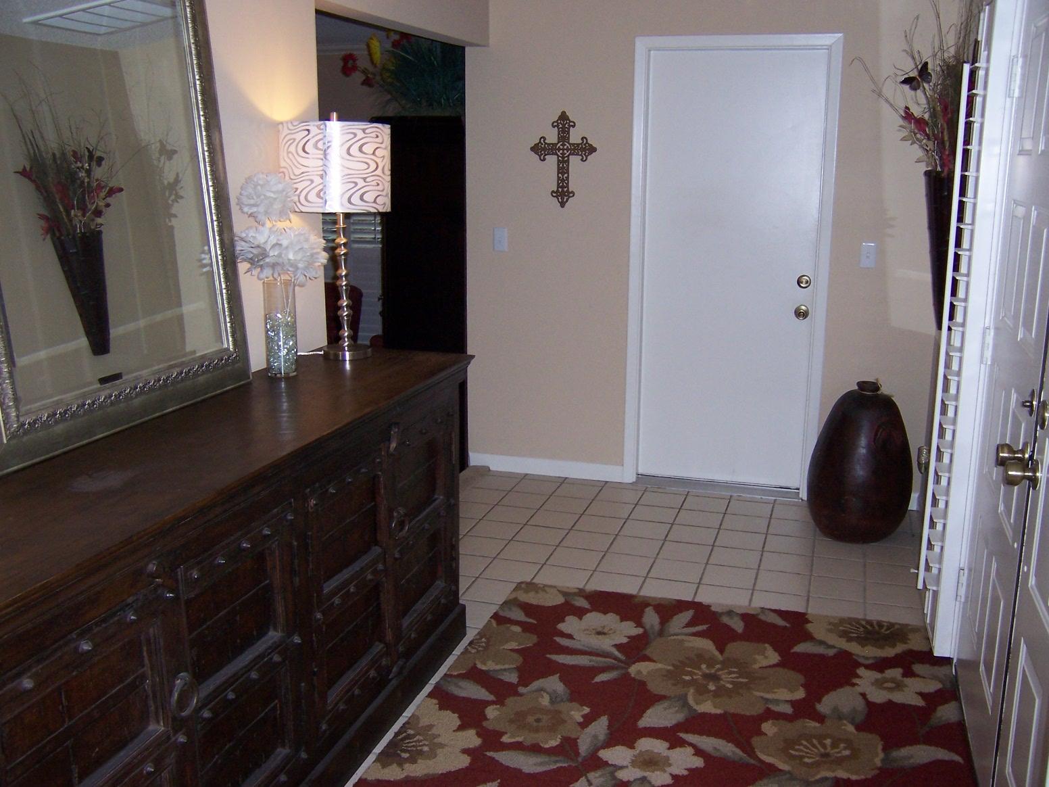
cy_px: 394
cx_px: 524
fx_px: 1000
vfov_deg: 42.9
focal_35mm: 33
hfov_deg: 55.4
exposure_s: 1/60
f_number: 2.8
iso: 140
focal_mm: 5.5
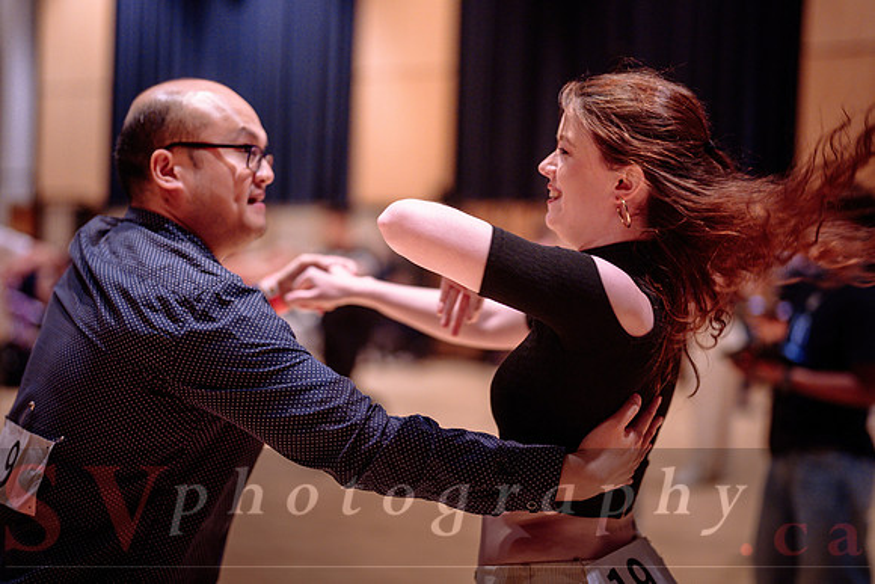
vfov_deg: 25.4
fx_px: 1293
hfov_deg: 37.4
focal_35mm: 53
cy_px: 273
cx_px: 410
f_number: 1.2
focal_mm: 50
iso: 1600
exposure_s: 1/200
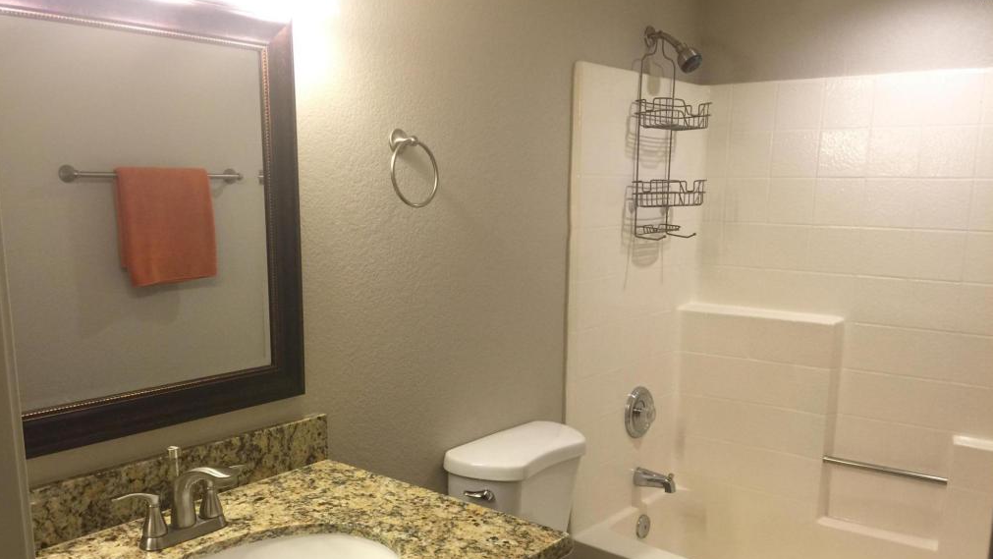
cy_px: 351
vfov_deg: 36.5
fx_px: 843
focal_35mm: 32
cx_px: 498
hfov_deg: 61.0
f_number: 2.2
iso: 32
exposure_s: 1/30
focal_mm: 4.15
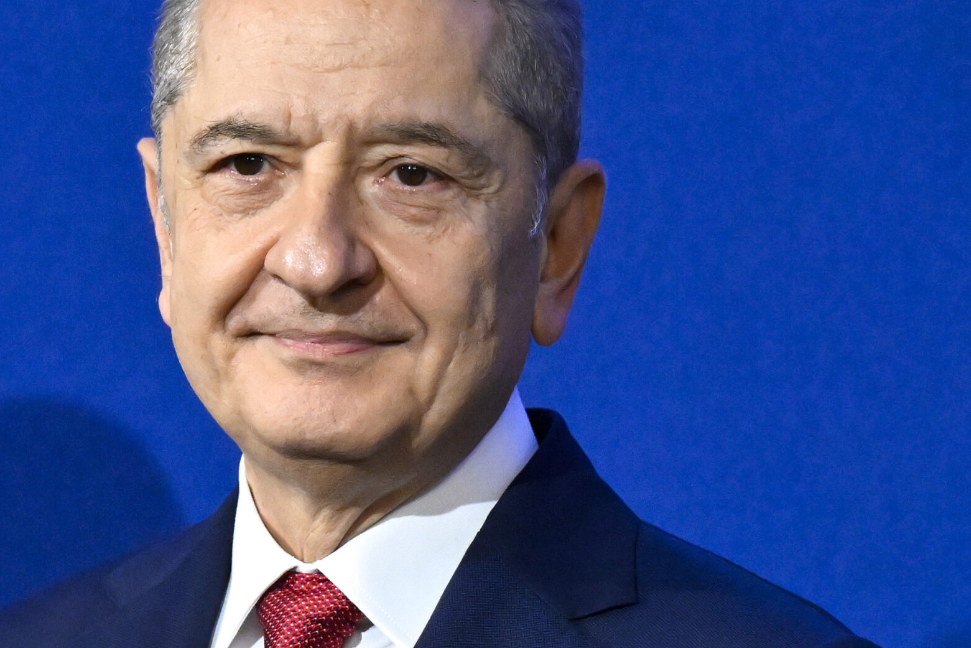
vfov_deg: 4.2
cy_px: 313
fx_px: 8847
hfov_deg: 6.3
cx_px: 373
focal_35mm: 328
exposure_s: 1/320
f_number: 5
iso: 5000
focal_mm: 200
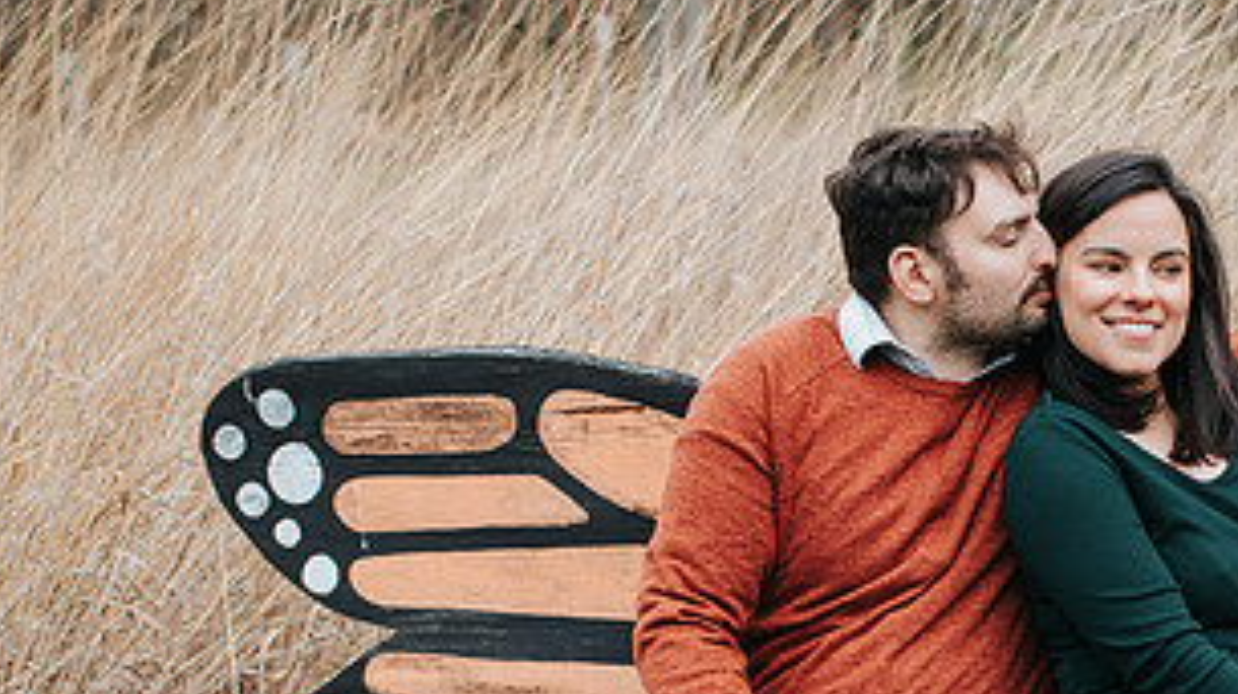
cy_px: 588
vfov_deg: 17.0
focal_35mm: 70
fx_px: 2296
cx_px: 1007
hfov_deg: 29.4
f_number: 3.2
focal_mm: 35
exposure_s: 1/320
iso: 100
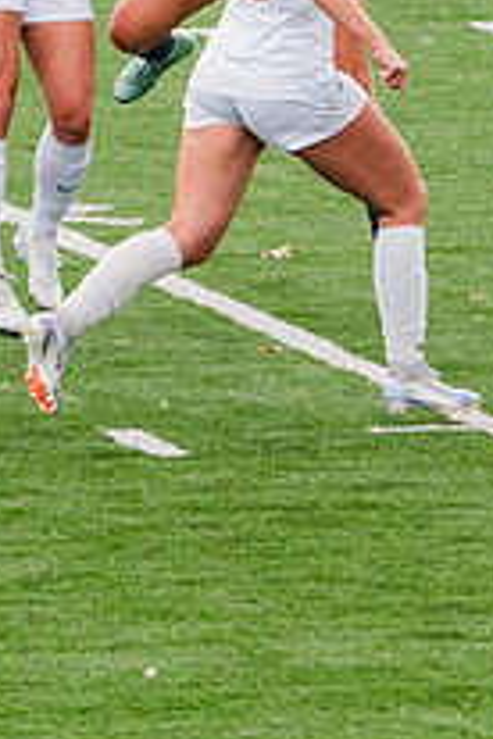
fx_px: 18548
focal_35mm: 903
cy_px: 3
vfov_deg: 2.3
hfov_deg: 1.5
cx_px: 302
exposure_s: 1/1600
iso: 800
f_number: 5.6
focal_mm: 200
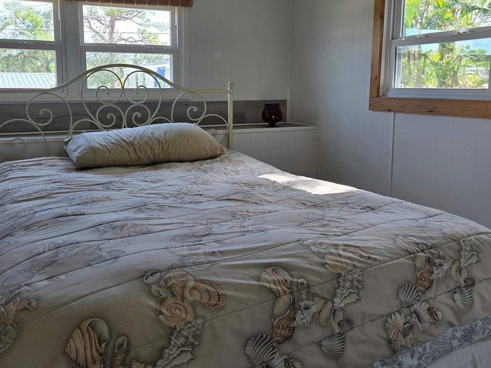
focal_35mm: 33
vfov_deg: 42.7
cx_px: 208
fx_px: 468
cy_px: 141
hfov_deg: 55.1
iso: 25
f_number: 1.8
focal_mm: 5.4
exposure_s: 1/120
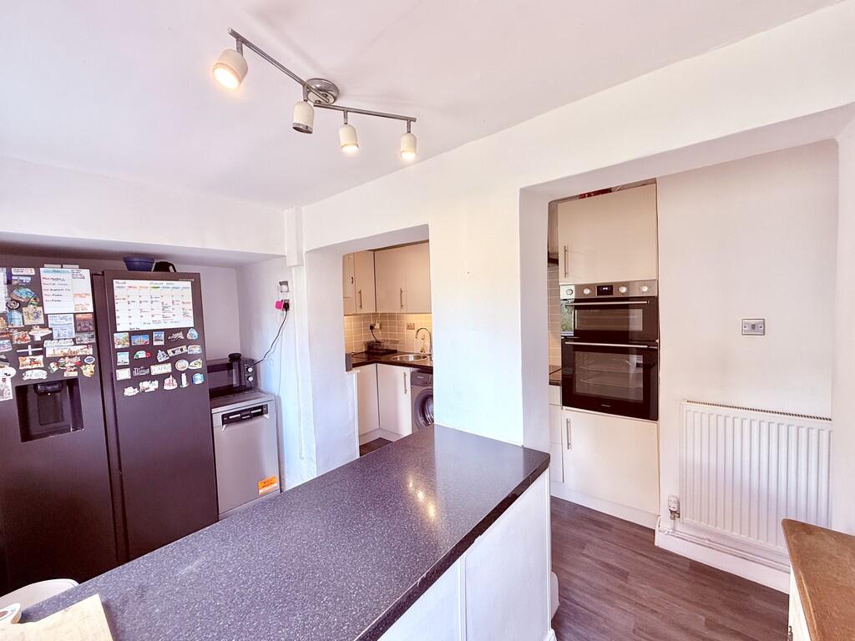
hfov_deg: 102.1
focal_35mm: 14
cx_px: 428
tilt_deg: -1.8
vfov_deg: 85.7
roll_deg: +0.1
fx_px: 346
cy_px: 320
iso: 100
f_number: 2.2
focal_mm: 2.22
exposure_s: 1/100
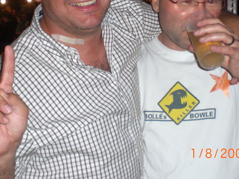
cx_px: 113
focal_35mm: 66
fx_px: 456
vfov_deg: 21.9
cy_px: 31
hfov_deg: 29.4
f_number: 3.1
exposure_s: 1/60
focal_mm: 6.3
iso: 200
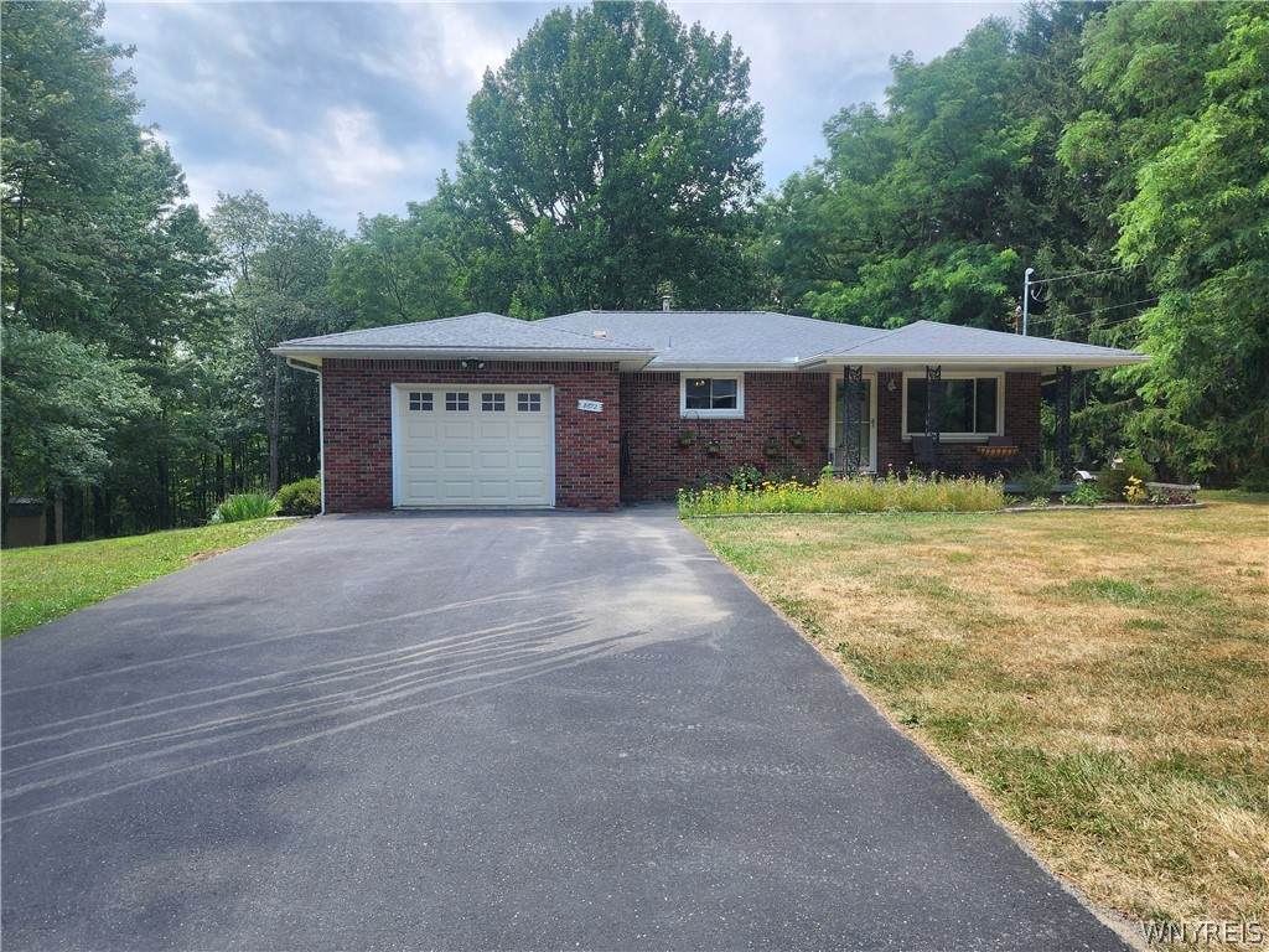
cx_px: 634
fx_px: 843
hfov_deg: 73.9
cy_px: 476
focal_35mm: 23
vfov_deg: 58.9
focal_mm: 6.4
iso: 12
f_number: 1.8
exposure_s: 1/769
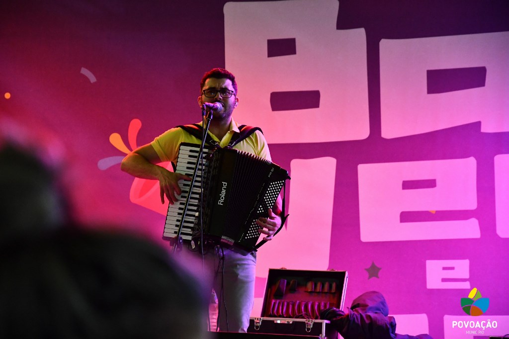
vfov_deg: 8.7
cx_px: 254
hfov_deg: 13.1
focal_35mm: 157
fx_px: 2219
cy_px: 170
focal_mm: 105
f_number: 5.6
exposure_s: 1/100
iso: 3200
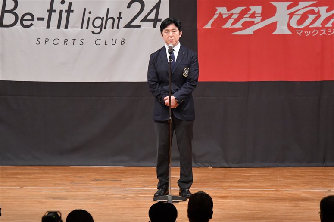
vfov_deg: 5.4
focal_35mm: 255
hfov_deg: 8.1
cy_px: 111
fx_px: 2365
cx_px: 167
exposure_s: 1/400
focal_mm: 170
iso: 7200
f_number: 5.6
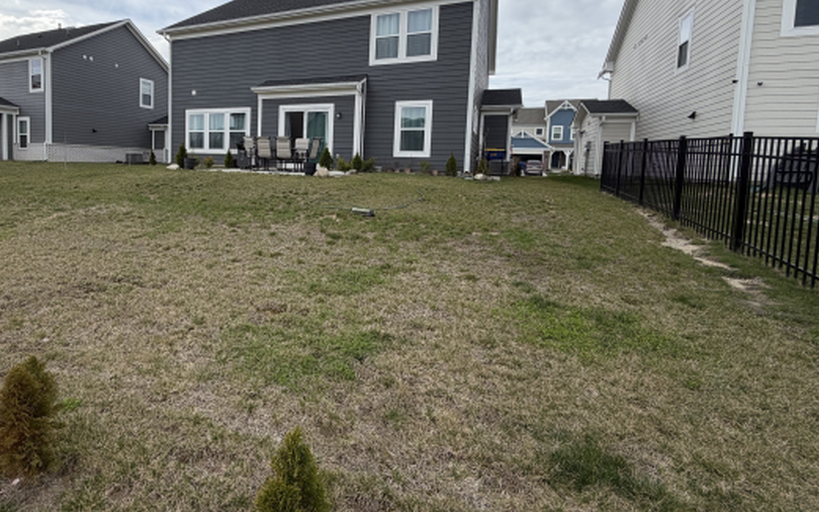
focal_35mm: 19
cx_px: 298
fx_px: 424
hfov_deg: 85.9
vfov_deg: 61.4
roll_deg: -1.5
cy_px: 192
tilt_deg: -4.4
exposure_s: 1/901
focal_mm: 2.22
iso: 25
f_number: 2.2
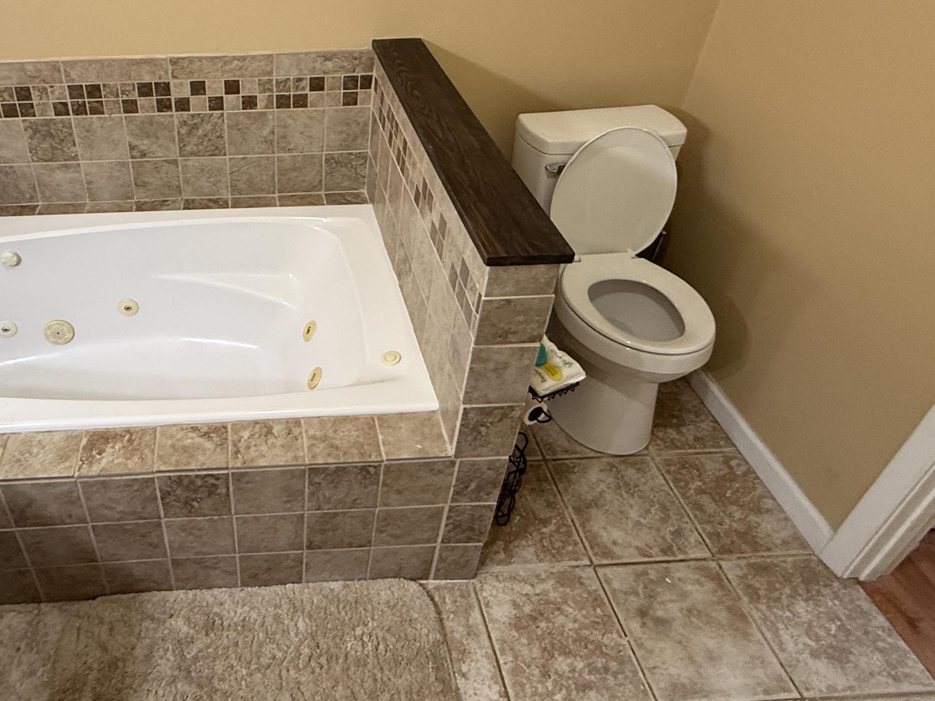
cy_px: 226
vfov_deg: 53.6
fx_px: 675
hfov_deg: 66.4
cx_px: 271
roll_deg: +1.3
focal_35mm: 25
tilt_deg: -32.3
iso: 250
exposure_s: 1/60
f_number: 2.2
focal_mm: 2.22
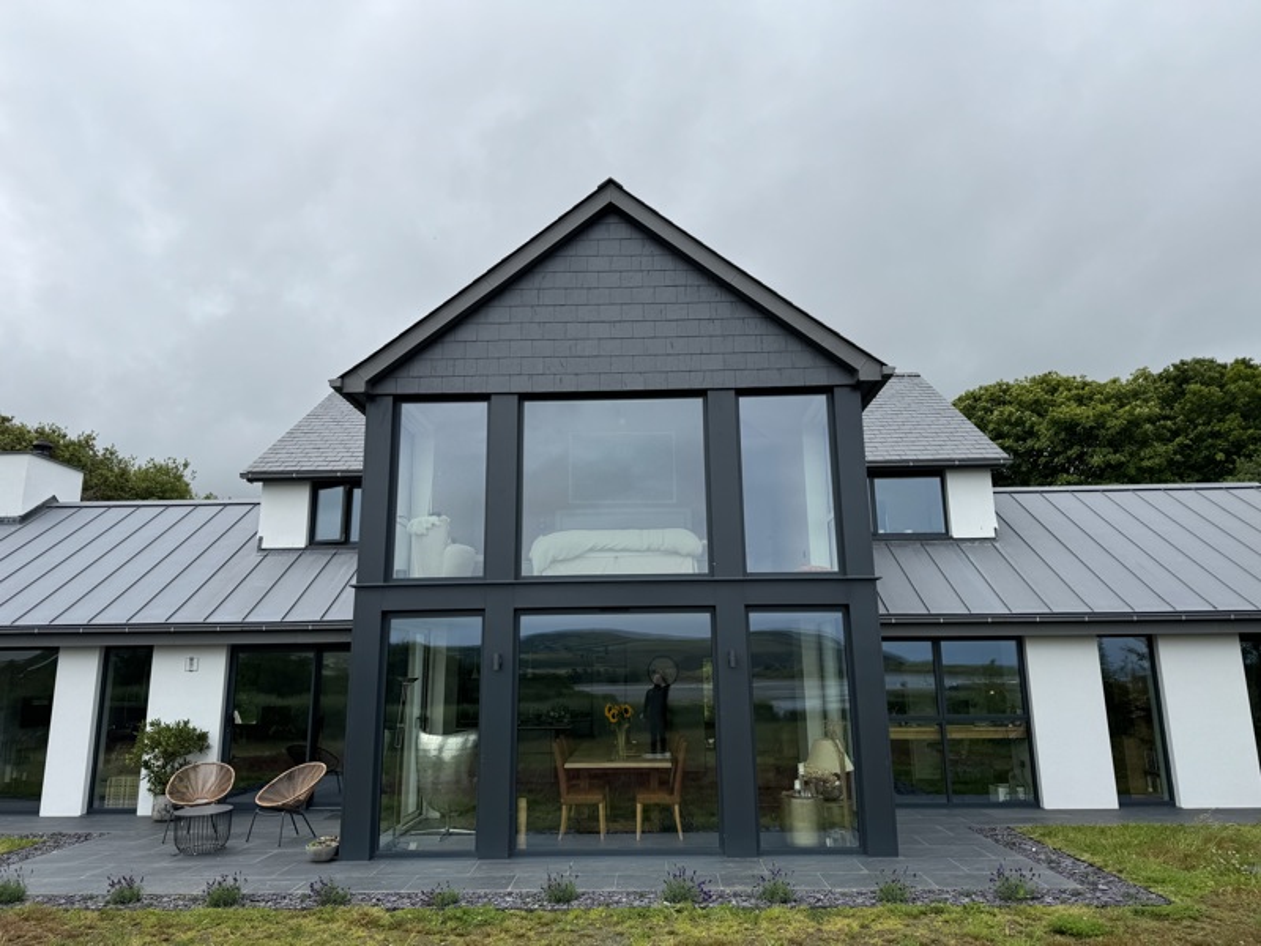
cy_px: 473
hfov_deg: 71.6
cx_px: 630
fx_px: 874
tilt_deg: +13.7
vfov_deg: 56.8
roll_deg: +0.7
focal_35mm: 24
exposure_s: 1/4049
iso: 80
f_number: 1.78
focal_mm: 6.76
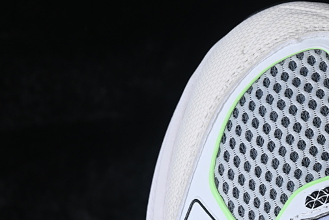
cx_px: 326
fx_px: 1408
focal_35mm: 154
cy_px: 217
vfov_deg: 8.9
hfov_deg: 13.2
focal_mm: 48
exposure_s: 1/80
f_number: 7.1
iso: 160
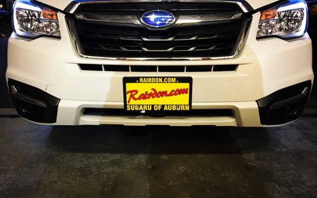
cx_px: 158
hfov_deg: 61.2
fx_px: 268
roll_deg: +0.6
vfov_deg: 40.6
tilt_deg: -17.3
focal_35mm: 31
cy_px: 97
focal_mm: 4.15
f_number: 2.2
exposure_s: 1/17
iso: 200
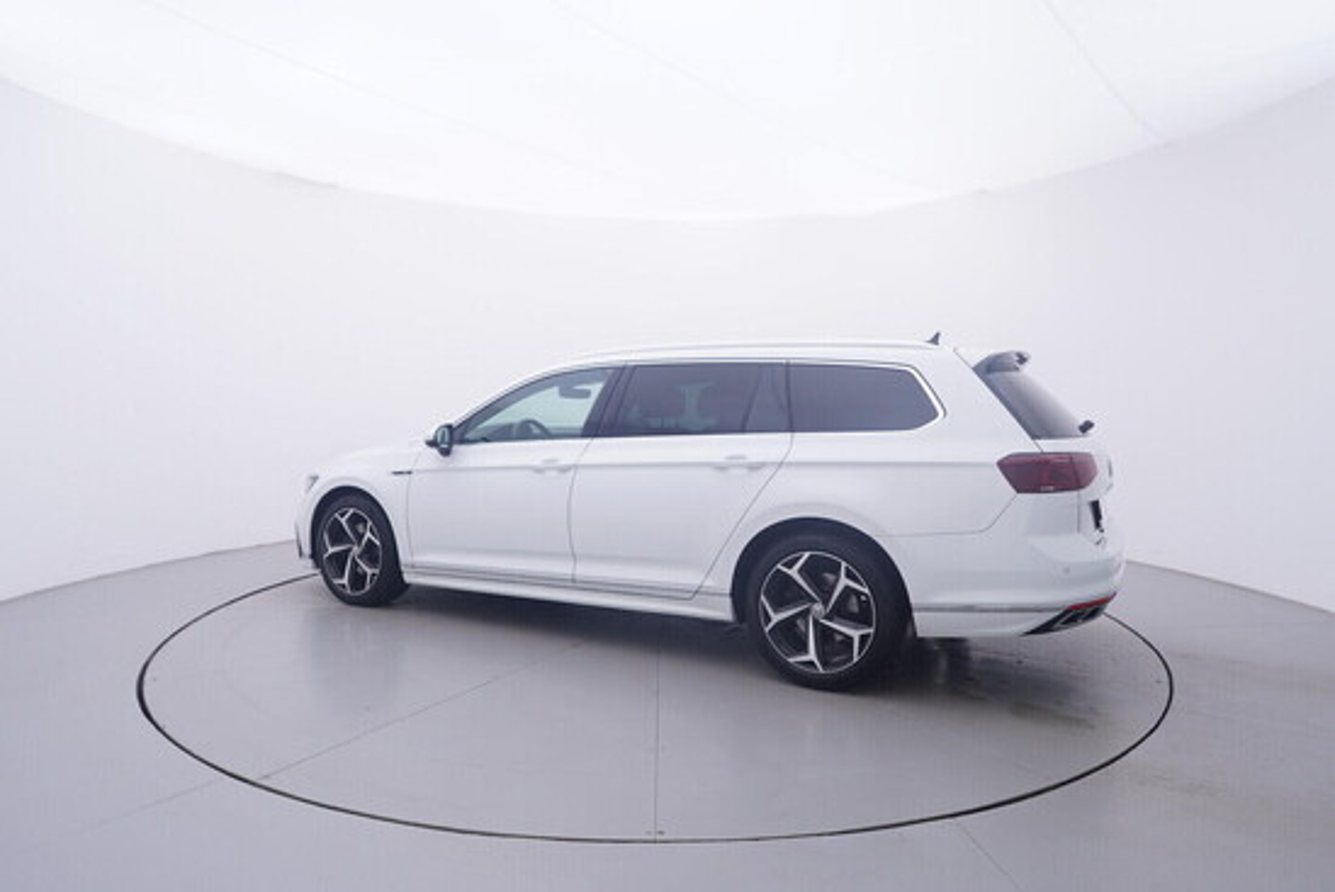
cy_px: 446
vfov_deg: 56.2
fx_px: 835
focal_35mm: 22
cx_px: 668
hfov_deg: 77.3
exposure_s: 1/80
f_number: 5
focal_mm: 15
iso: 200
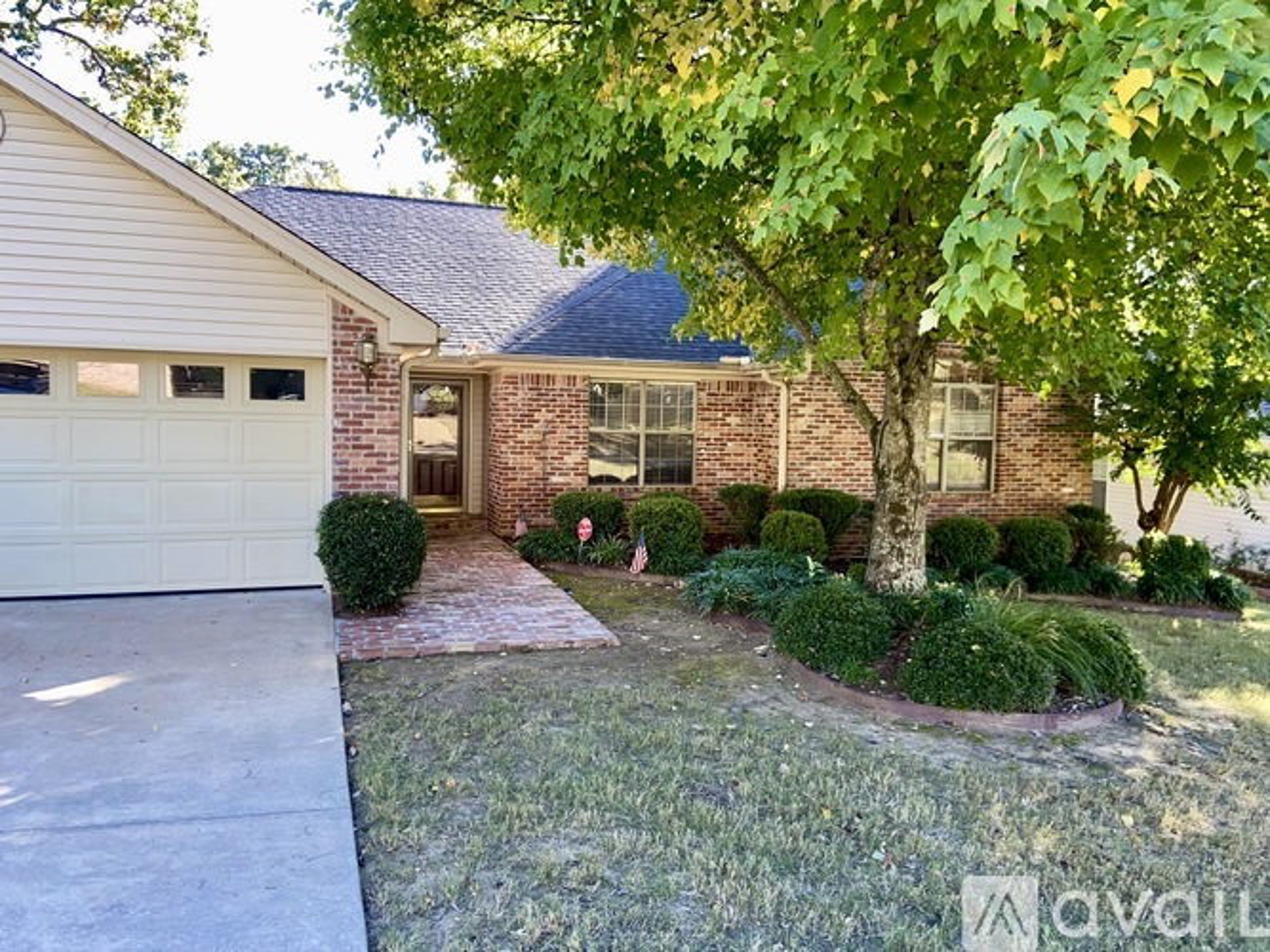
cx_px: 635
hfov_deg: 67.3
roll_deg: -1.3
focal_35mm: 26
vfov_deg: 53.0
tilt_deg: -3.6
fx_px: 954
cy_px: 476
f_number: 1.8
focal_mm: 4.25
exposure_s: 1/125
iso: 32
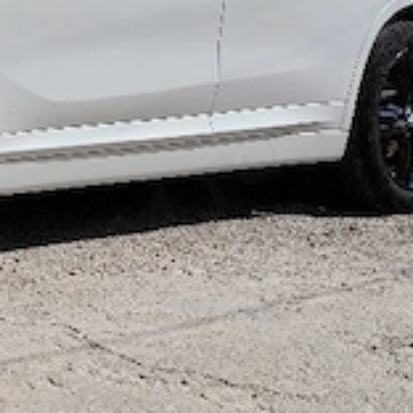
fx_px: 1147
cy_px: -138
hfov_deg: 18.2
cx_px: -201
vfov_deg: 18.8
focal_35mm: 85
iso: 50
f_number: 1.8
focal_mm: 4.69
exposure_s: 1/10000
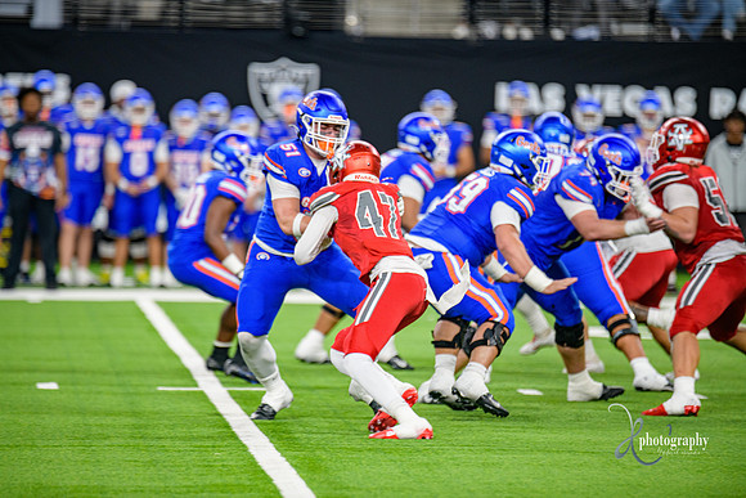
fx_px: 6218
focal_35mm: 300
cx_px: 373
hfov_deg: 6.9
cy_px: 249
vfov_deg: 4.6
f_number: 2.8
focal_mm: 300
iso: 1000
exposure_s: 1/400
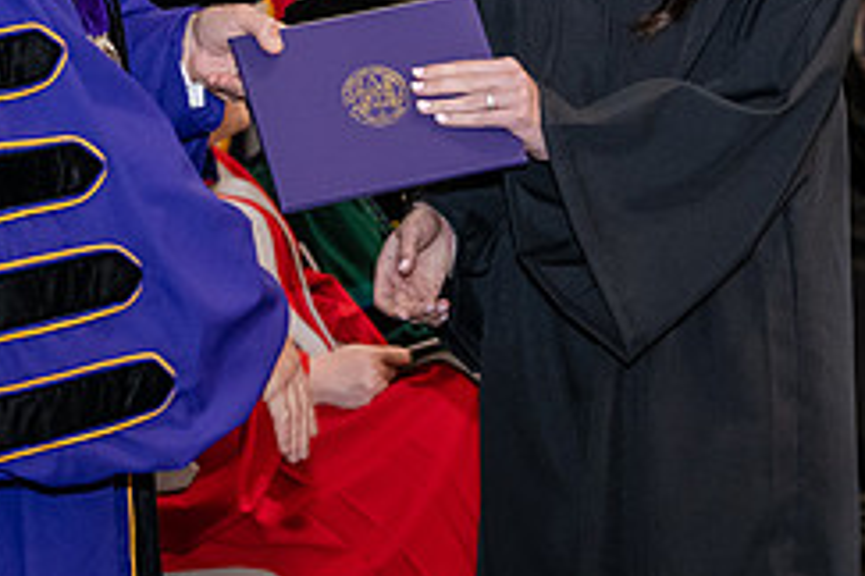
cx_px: 263
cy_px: -76
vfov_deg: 8.2
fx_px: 4012
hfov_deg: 12.3
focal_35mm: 167
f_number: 5
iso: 2500
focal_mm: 70
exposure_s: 1/200
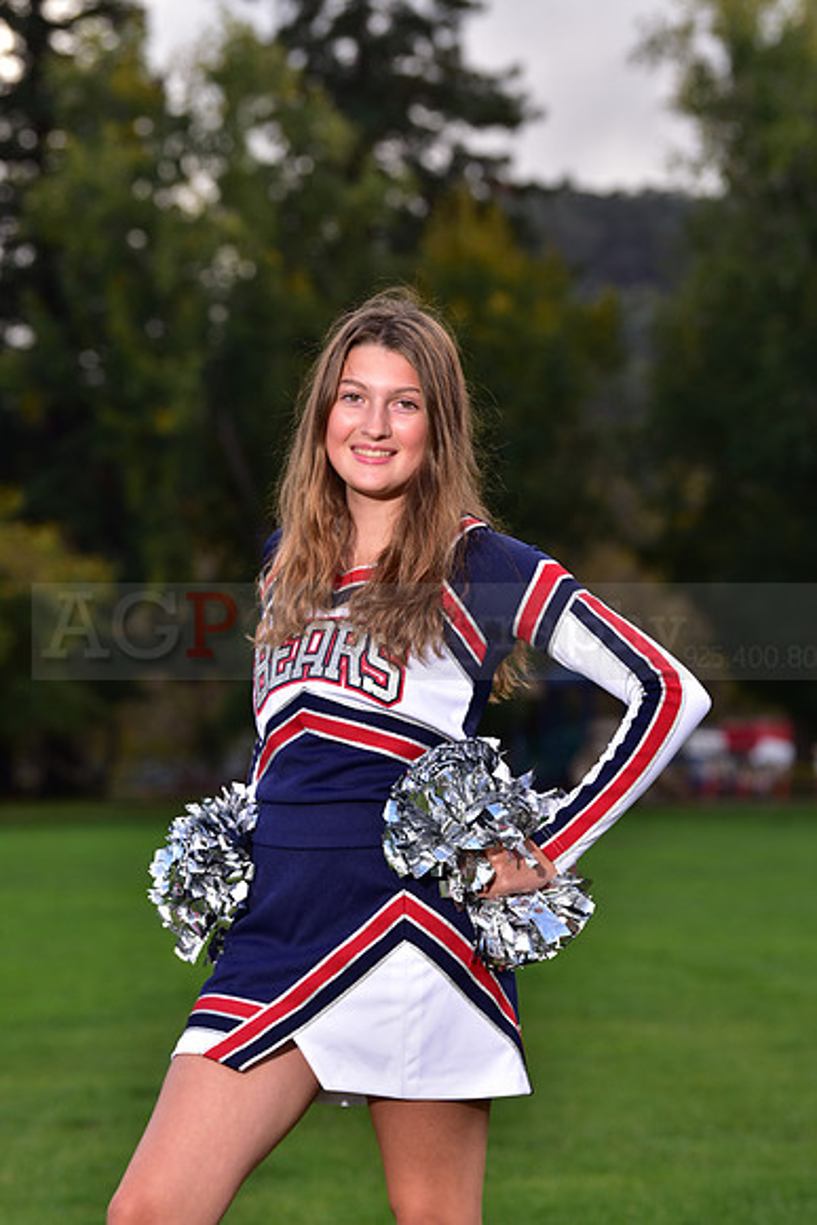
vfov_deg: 15.8
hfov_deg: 10.6
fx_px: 4422
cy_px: 612
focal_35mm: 130
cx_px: 408
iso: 200
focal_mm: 130
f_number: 5.6
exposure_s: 1/250
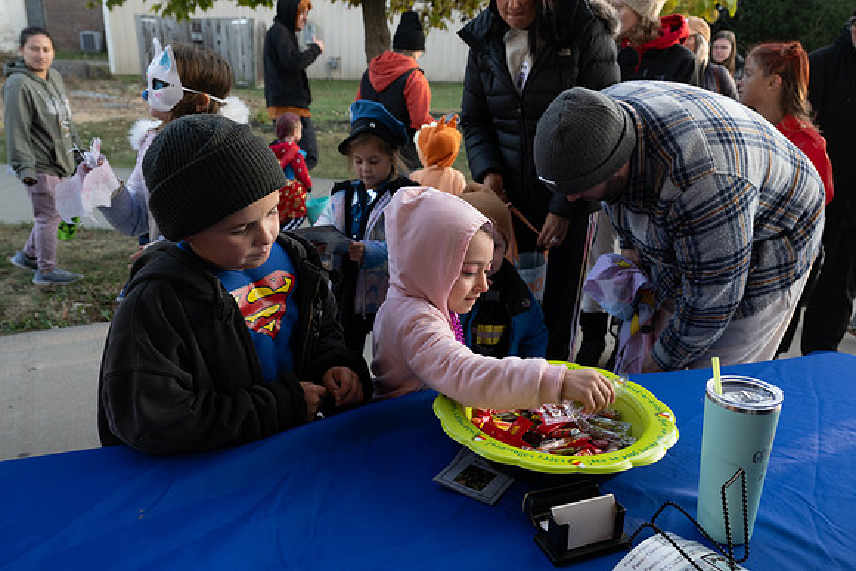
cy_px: 289
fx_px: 723
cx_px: 454
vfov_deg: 43.1
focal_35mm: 30
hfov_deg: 61.2
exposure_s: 1/160
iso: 500
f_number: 5
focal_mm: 24
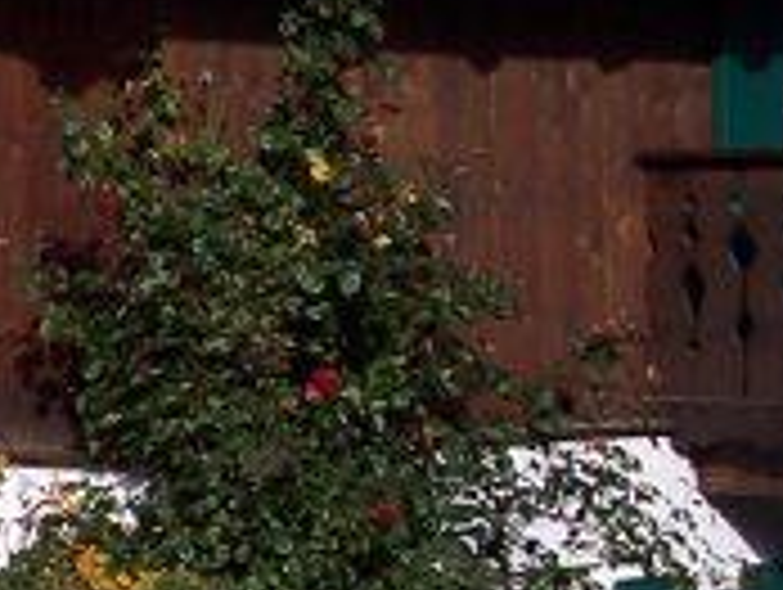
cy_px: 198
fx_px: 4054
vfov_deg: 8.3
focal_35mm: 179
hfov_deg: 10.0
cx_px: -945
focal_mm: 8
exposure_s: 1/1000
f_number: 4
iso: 100
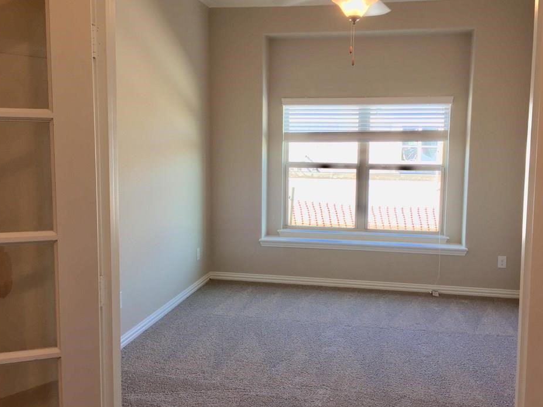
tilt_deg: -7.1
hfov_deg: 56.8
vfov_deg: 44.2
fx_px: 502
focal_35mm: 32
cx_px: 291
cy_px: 196
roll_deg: -1.7
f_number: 2.2
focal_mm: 4.15
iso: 32
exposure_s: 1/40
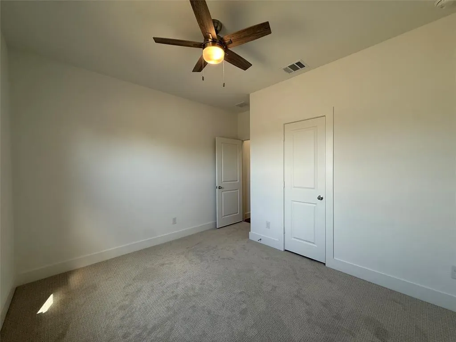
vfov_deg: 85.7
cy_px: 171
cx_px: 228
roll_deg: +0.2
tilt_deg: -1.1
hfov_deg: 102.1
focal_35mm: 14
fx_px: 184
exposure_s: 1/120
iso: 80
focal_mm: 2.22
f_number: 2.2
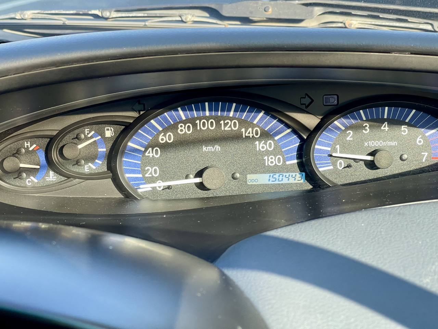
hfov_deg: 30.3
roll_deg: +3.5
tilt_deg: -24.0
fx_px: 810
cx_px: 219
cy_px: 164
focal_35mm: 64
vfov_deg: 22.9
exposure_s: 1/99
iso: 125
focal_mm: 7.5
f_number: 2.2
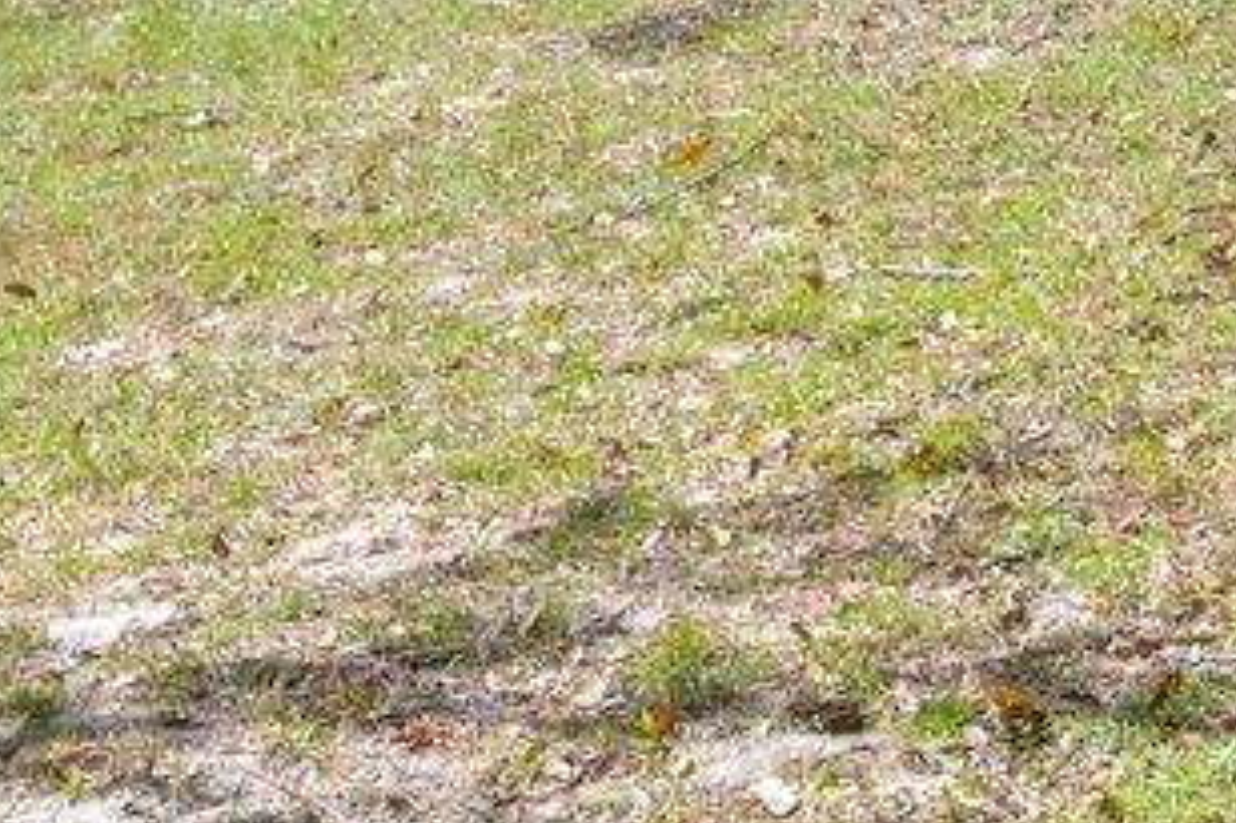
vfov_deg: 9.1
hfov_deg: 16.7
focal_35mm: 113
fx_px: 3877
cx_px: 1774
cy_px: -1831
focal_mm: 17
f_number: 9
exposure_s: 1/200
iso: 100
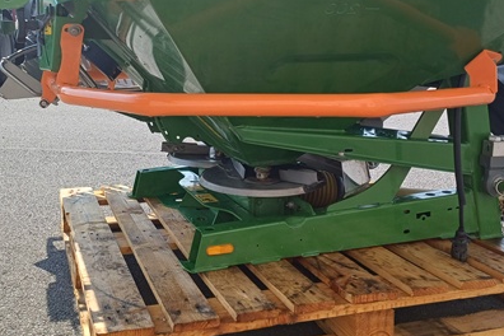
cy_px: 111
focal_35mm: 42
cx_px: 216
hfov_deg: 46.3
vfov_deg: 31.6
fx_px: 588
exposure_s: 1/661
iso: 50
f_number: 1.8
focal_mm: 4.65
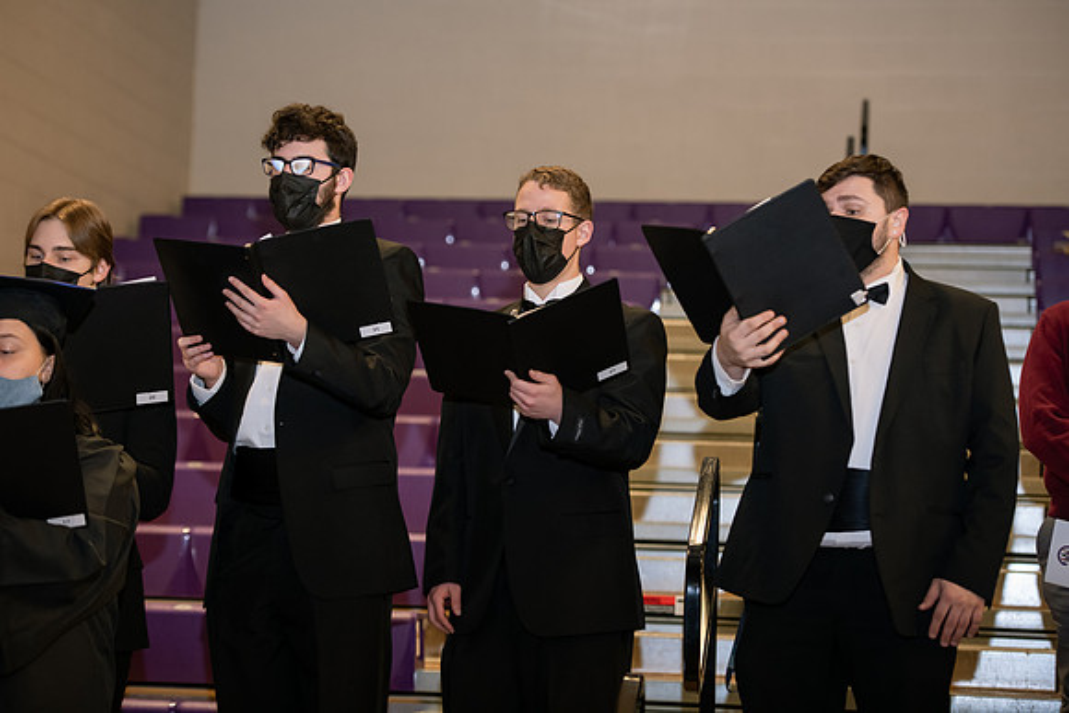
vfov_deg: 14.0
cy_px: 356
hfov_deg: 20.8
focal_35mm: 98
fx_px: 2911
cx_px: 534
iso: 1600
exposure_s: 1/200
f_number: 3.2
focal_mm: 98
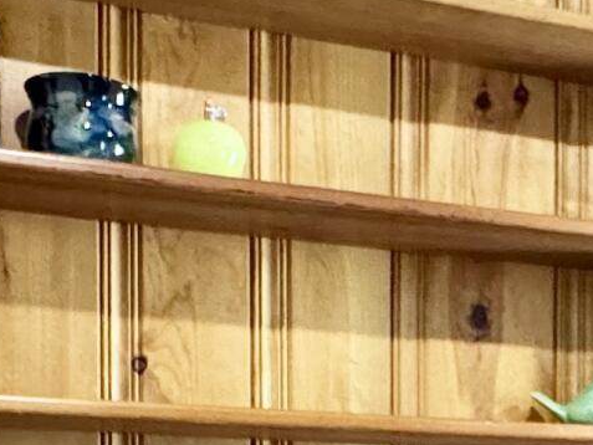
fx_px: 1508
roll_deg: -0.2
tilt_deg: -2.2
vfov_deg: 15.8
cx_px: 614
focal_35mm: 88
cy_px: 615
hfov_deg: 21.4
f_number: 2.2
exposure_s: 1/60
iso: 800
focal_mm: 2.22
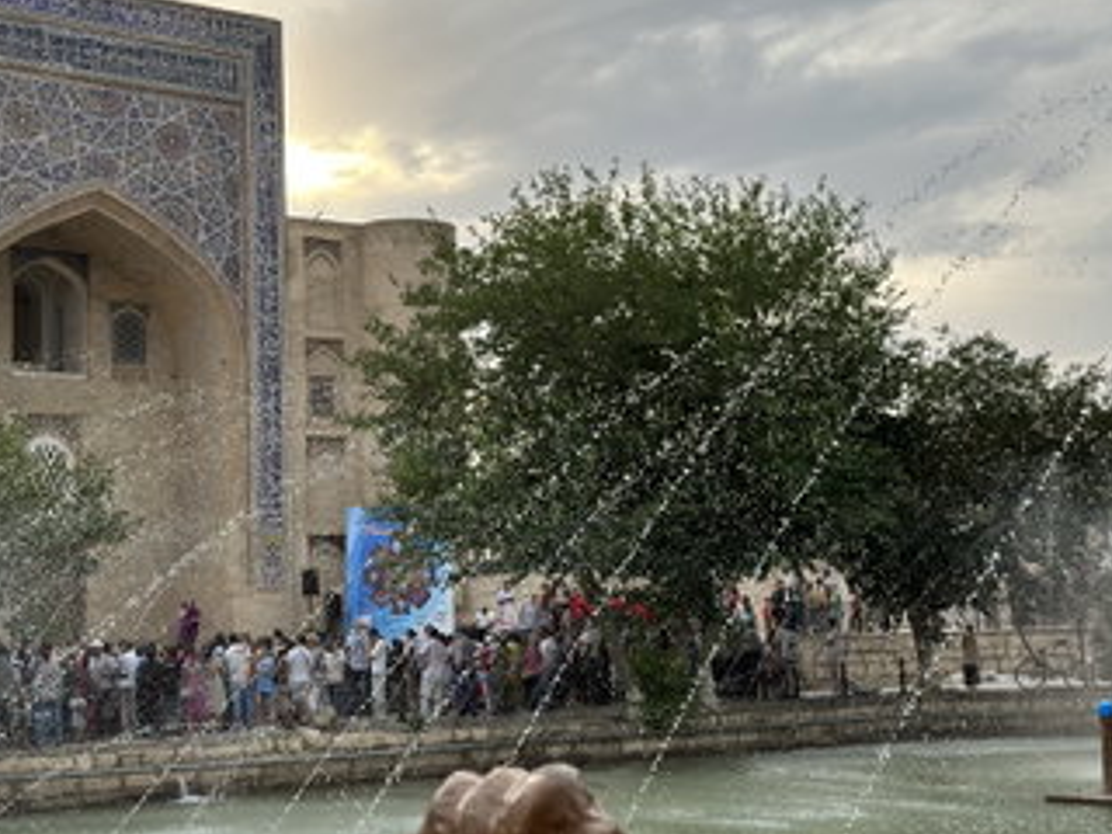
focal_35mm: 60
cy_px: 334
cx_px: 559
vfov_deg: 24.4
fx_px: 1927
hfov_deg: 32.2
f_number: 1.78
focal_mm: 6.86
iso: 80
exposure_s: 1/1613
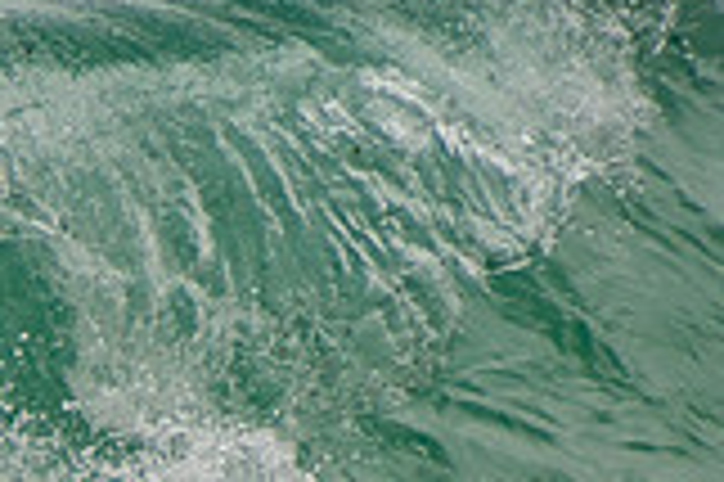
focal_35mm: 2167
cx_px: -148
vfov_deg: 0.6
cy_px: 813
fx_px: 43536
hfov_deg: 1.0
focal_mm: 400
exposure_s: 1/1250
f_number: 5.6
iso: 280
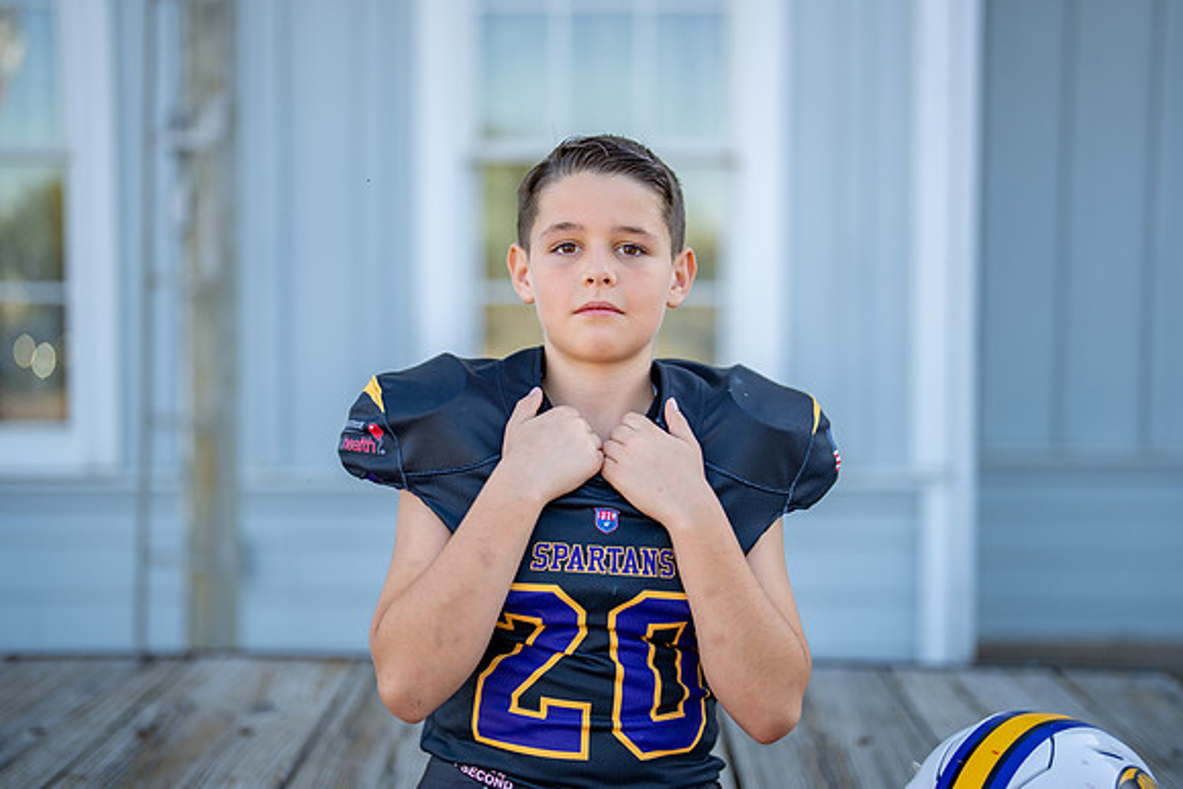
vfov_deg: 26.3
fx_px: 1686
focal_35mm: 51
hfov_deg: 38.7
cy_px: 395
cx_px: 591
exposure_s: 1/2000
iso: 100
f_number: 1.2
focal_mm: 50
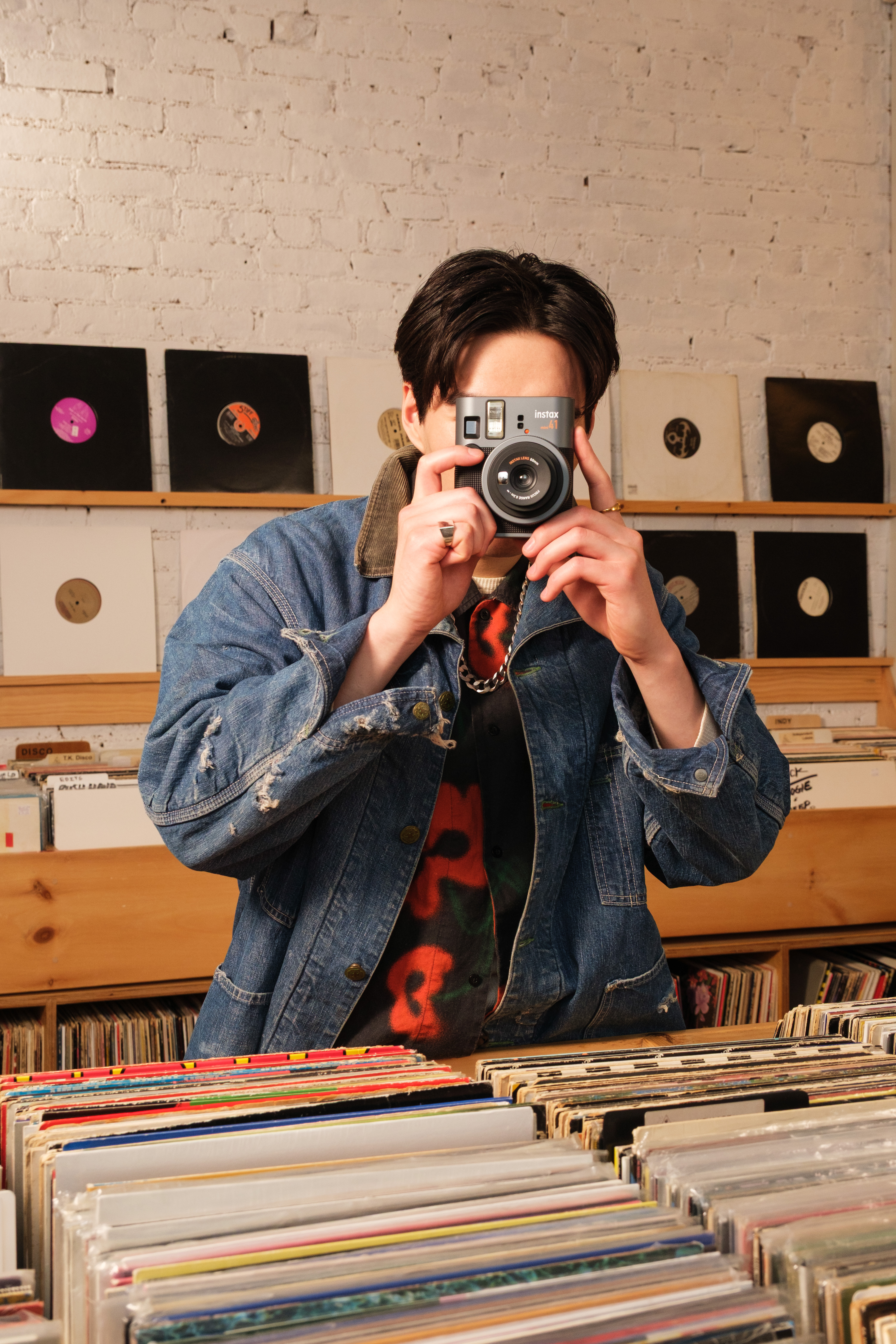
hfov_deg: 30.5
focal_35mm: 44
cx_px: 448
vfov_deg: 44.5
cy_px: 672
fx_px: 1643
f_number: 6.4
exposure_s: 1/125
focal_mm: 29.2
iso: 800
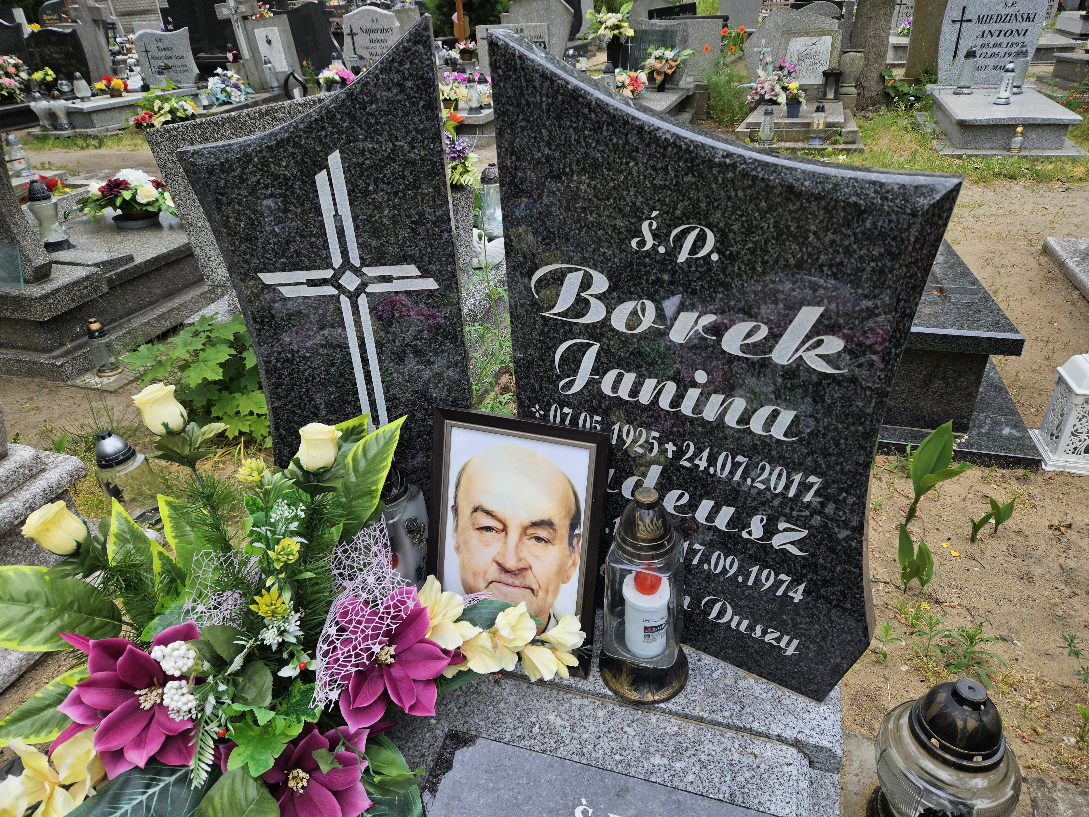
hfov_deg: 73.9
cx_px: 544
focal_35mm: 23
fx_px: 724
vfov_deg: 58.9
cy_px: 408
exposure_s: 1/357
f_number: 1.8
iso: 25
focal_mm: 5.4
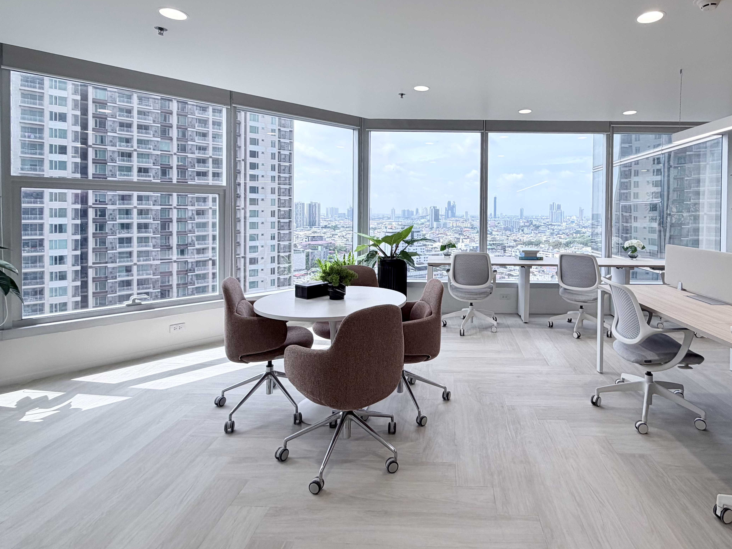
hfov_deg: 83.5
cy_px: 217
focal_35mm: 19
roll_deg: -1.3
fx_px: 402
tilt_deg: -0.3
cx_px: 445
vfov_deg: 68.0
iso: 40
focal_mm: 2.22
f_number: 2.2
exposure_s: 1/148
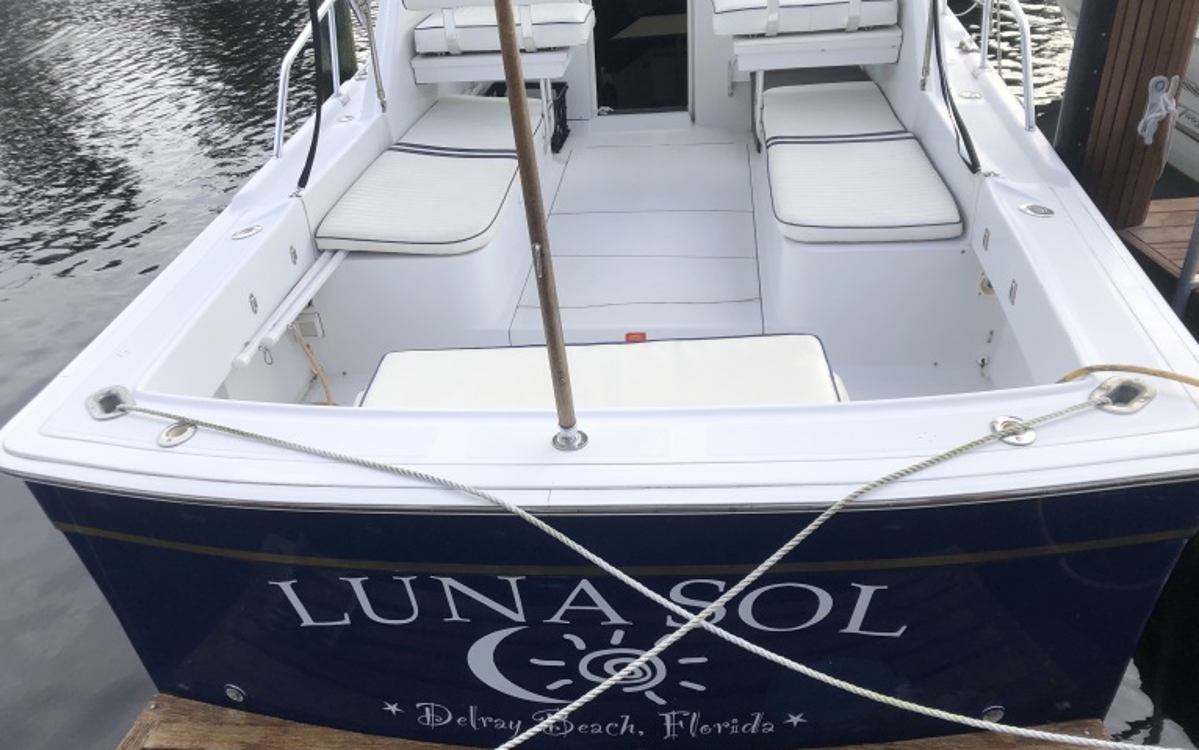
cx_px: 590
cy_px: 426
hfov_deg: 61.2
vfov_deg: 40.5
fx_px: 1013
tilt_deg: -32.6
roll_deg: +3.6
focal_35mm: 31
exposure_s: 1/1429
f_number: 1.8
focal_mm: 3.99
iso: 20
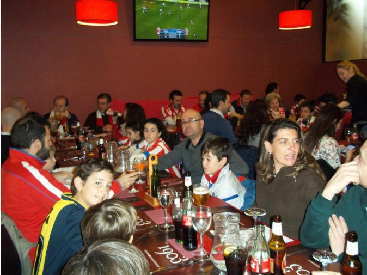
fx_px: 382
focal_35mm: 36
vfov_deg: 39.6
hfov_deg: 51.4
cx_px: 184
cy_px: 138
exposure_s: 1/30
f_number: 3.1
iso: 400
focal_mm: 6.5
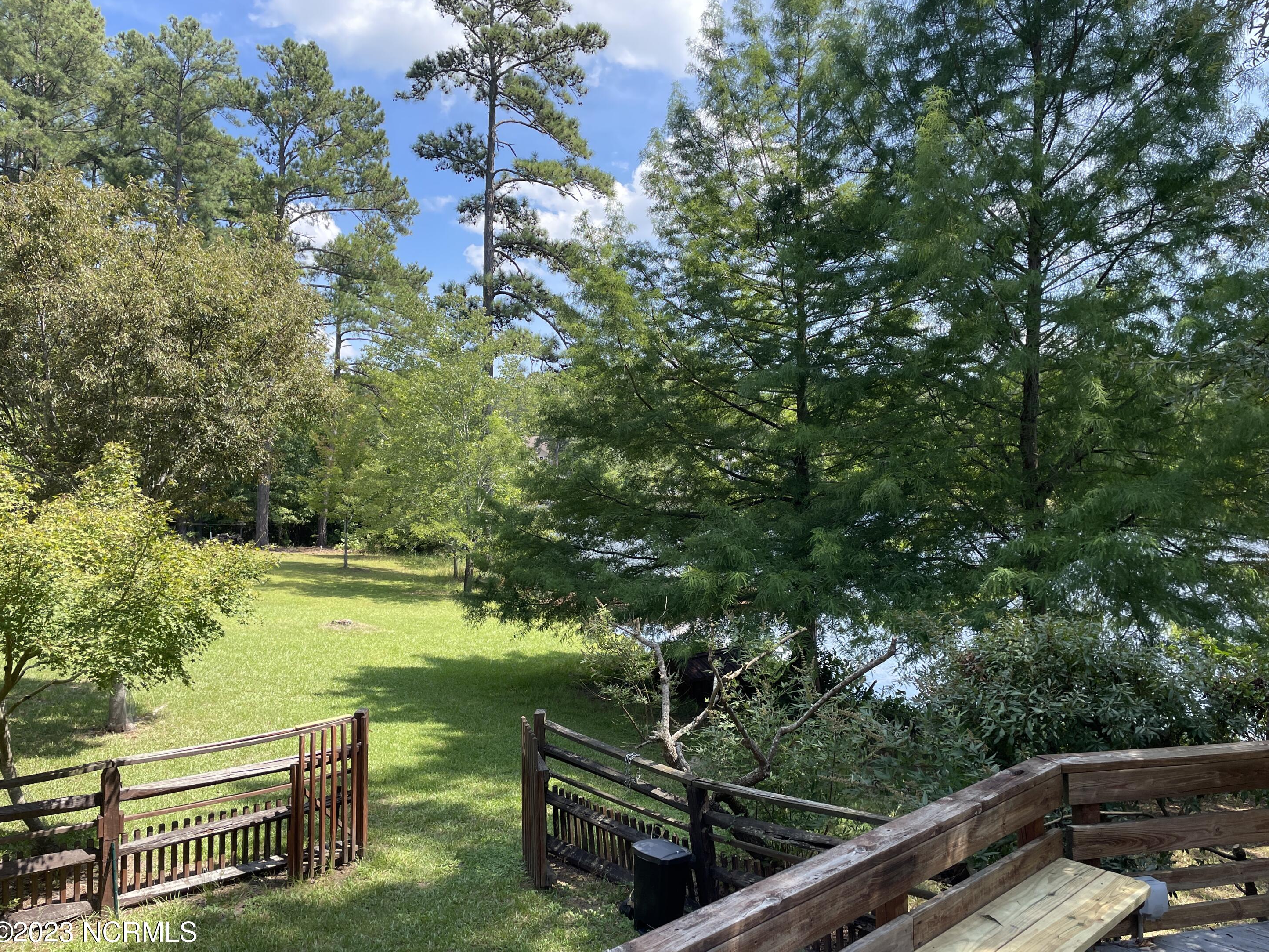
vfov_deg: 51.4
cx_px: 649
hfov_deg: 65.3
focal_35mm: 27
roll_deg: +0.9
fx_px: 990
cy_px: 483
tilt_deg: +0.6
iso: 32
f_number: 1.6
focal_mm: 4.2
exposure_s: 1/849
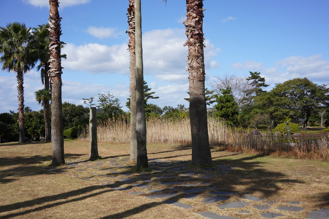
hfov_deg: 54.4
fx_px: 320
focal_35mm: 35
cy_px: 110
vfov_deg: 37.9
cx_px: 164
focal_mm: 35
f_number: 18
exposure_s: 1/100
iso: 200
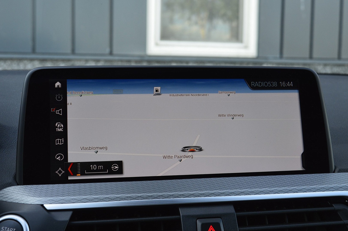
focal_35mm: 52
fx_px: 507
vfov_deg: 25.7
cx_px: 174
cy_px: 116
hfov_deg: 37.9
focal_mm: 35
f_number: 8
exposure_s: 1/60
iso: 560
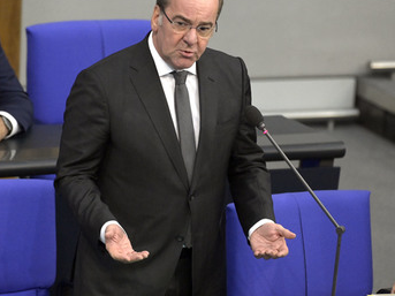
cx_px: 176
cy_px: 128
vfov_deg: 2.9
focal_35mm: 518
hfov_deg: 3.8
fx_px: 5909
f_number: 5.6
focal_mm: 410
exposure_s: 1/320
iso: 10000
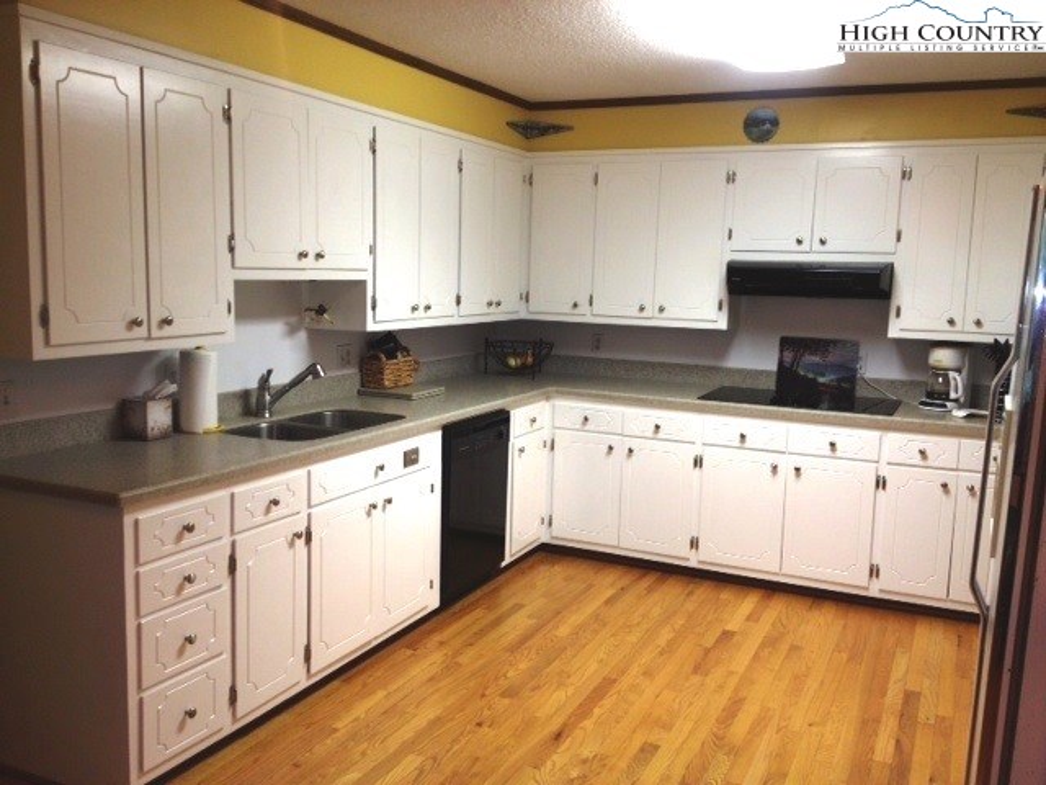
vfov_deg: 40.7
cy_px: 392
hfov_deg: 52.6
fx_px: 1058
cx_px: 523
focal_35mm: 35
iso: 80
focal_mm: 4.28
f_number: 2.4
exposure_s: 1/20
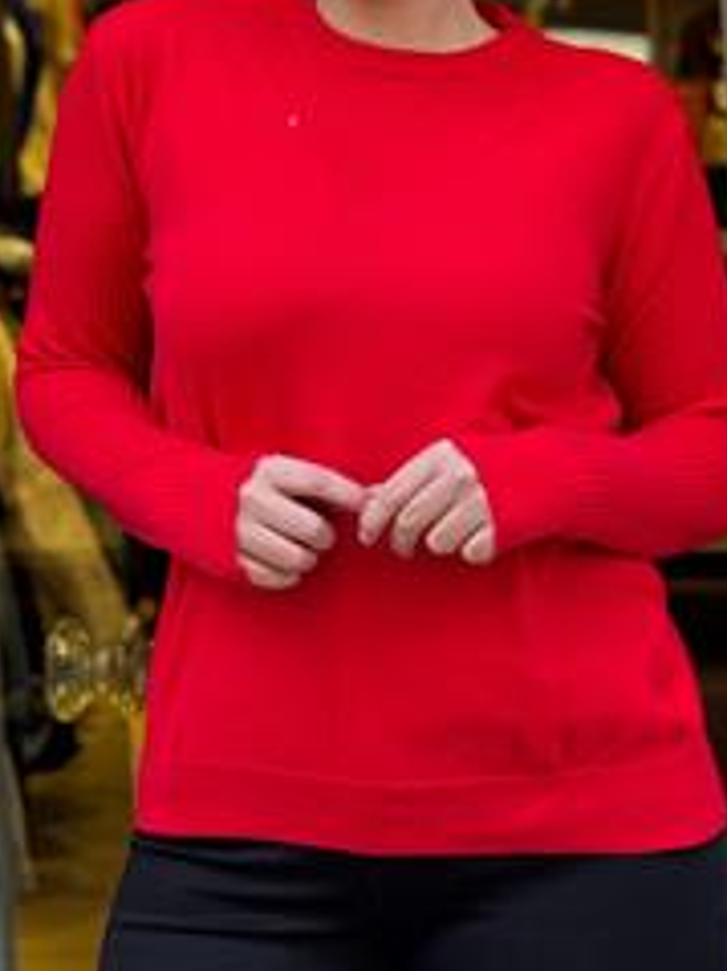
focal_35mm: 83
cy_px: 282
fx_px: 2326
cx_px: 361
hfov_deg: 17.8
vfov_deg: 23.4
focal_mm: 6.76
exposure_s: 1/155
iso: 50
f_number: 1.78
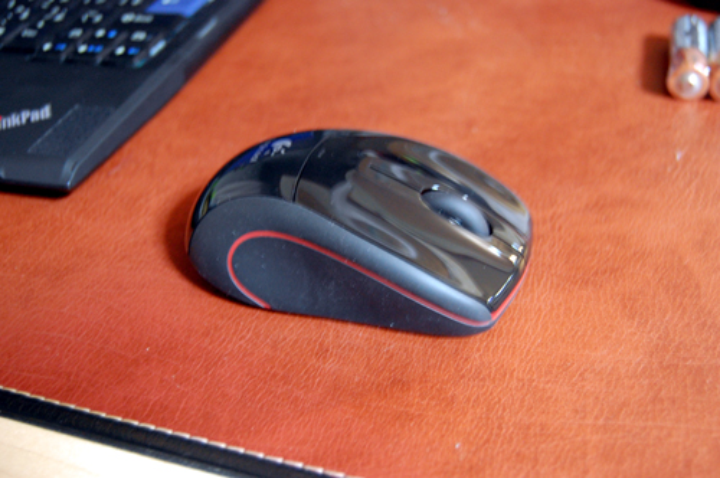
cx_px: 360
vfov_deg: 28.0
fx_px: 959
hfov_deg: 41.2
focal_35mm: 48
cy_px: 239
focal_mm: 32
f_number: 4.5
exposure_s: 1/5
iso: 1600
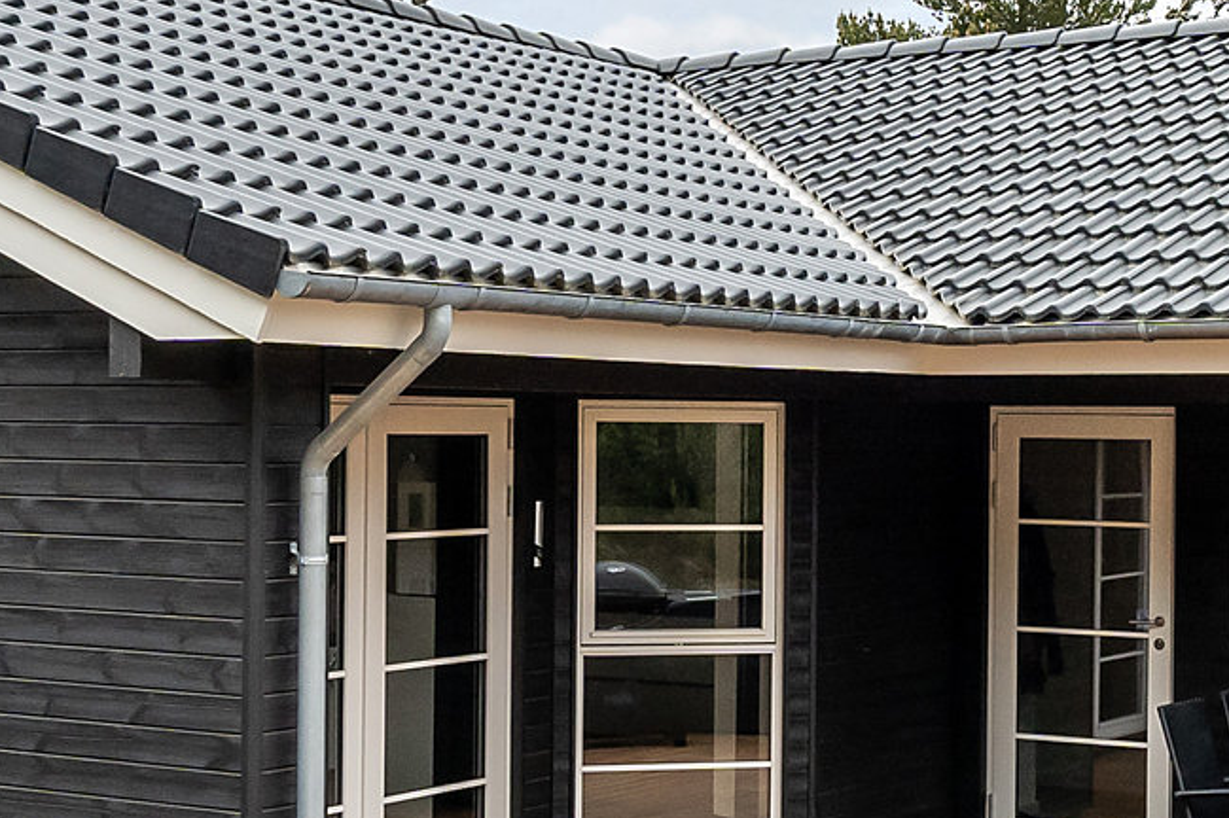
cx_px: 879
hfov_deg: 27.1
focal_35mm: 74
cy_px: 422
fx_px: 2525
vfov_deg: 18.4
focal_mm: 16
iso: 640
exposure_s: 1/800
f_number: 8
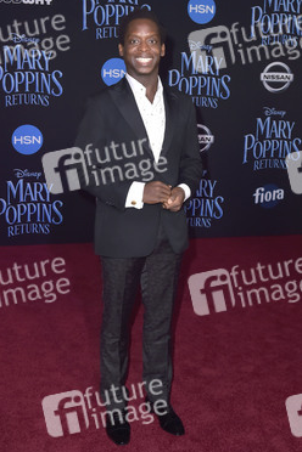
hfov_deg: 31.2
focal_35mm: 43
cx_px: 141
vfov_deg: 45.4
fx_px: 541
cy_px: 226
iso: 400
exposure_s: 1/250
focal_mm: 40
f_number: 6.3
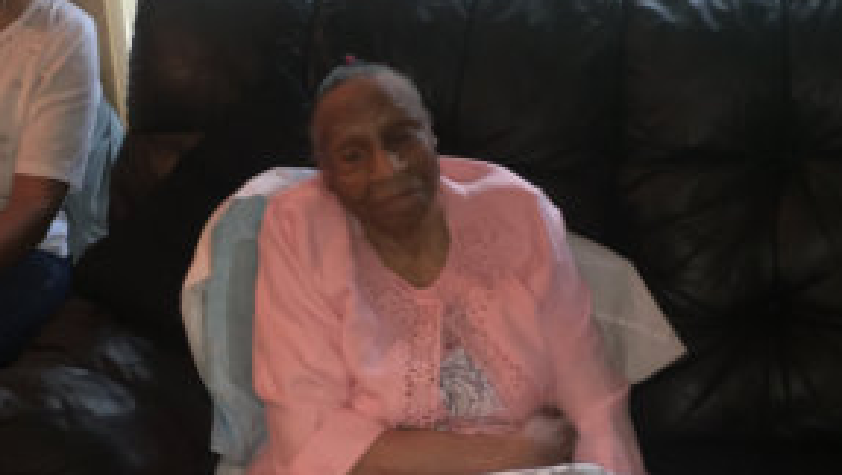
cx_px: 282
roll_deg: +0.9
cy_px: 207
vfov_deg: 21.9
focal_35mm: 55
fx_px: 1229
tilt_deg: -21.5
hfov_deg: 37.4
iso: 125
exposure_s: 1/30
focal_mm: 4.15
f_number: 2.2
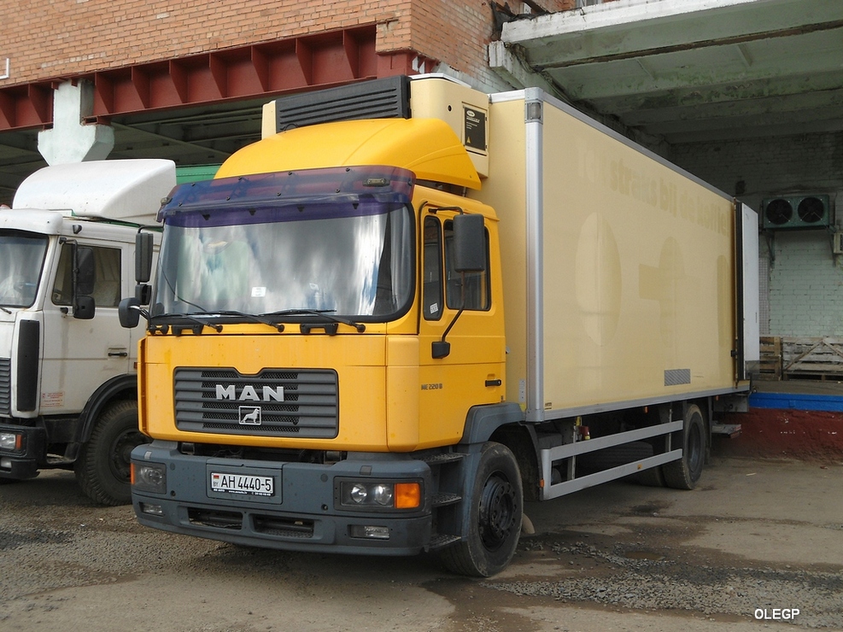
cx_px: 422
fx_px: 1071
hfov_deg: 43.0
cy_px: 316
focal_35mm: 44
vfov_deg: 32.9
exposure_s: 1/400
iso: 80
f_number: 3.5
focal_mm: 7.9
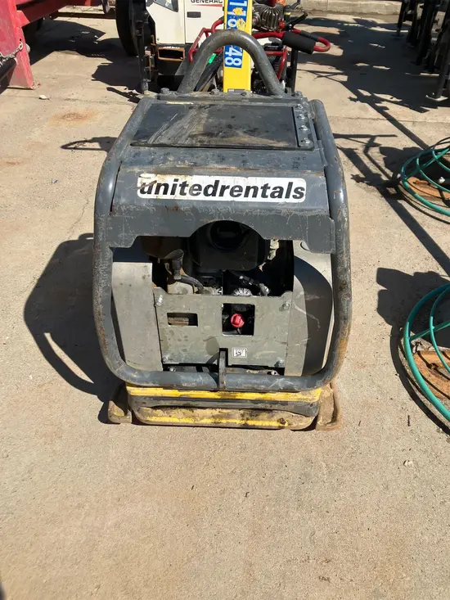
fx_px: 485
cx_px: 225
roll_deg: -0.4
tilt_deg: -40.7
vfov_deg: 63.4
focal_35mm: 28
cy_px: 300
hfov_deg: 49.8
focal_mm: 3.99
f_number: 1.8
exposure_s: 1/2558
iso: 32
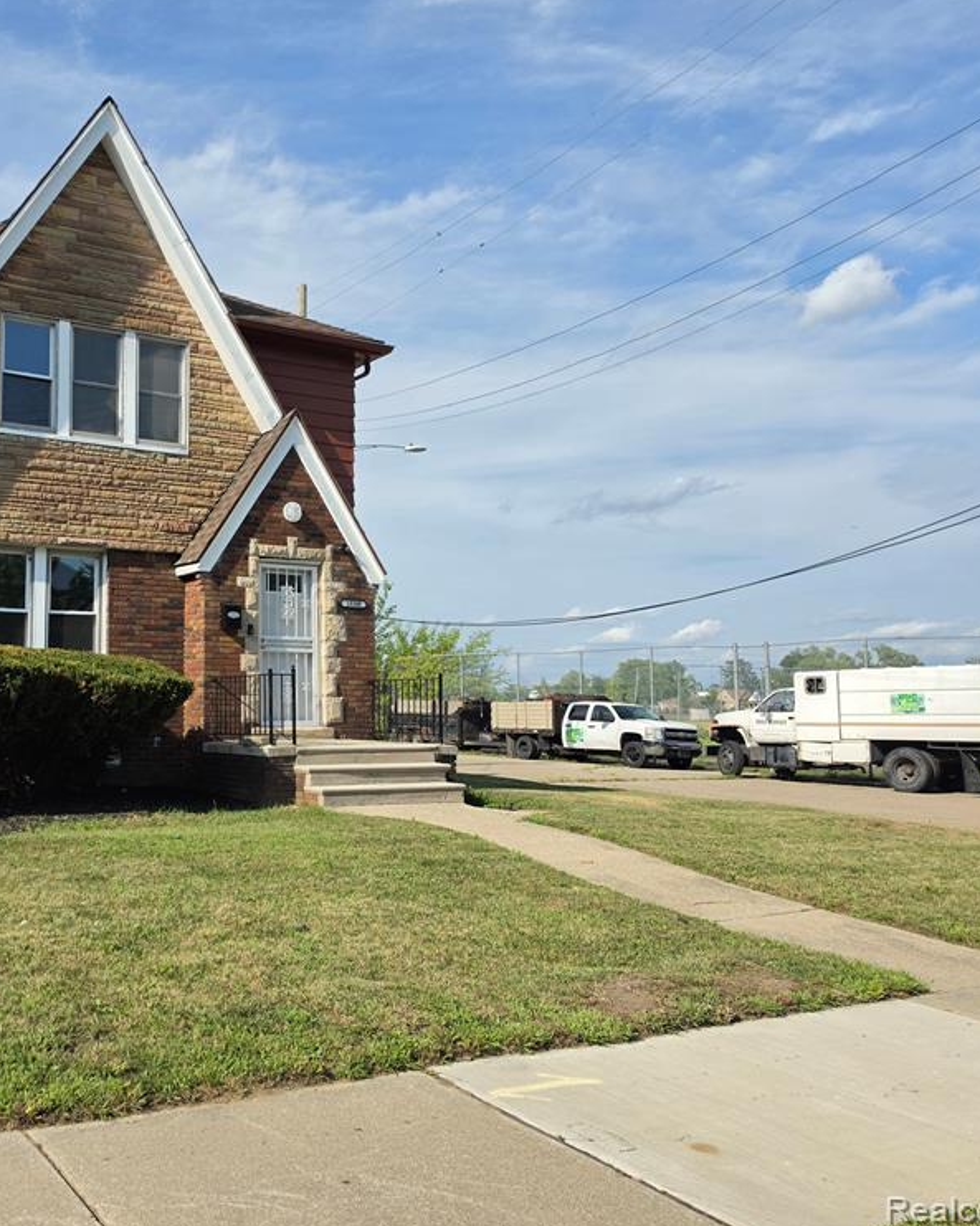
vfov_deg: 57.2
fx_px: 1125
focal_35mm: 31
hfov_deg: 44.9
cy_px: 601
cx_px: 207
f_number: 1.4
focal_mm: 6.5
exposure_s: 1/5605
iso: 64
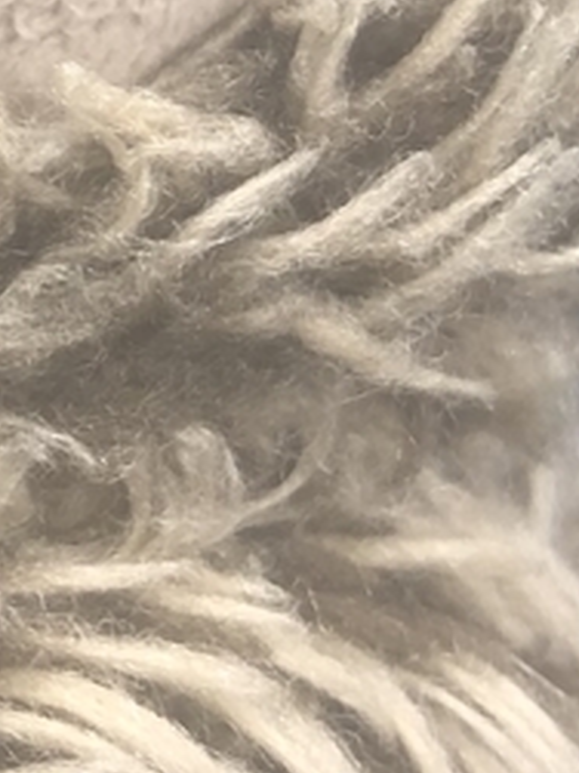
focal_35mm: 134
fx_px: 2991
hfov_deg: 10.4
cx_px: -471
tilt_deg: -51.9
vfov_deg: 14.3
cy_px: -129
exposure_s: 1/20
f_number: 1.8
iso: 40
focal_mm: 3.99
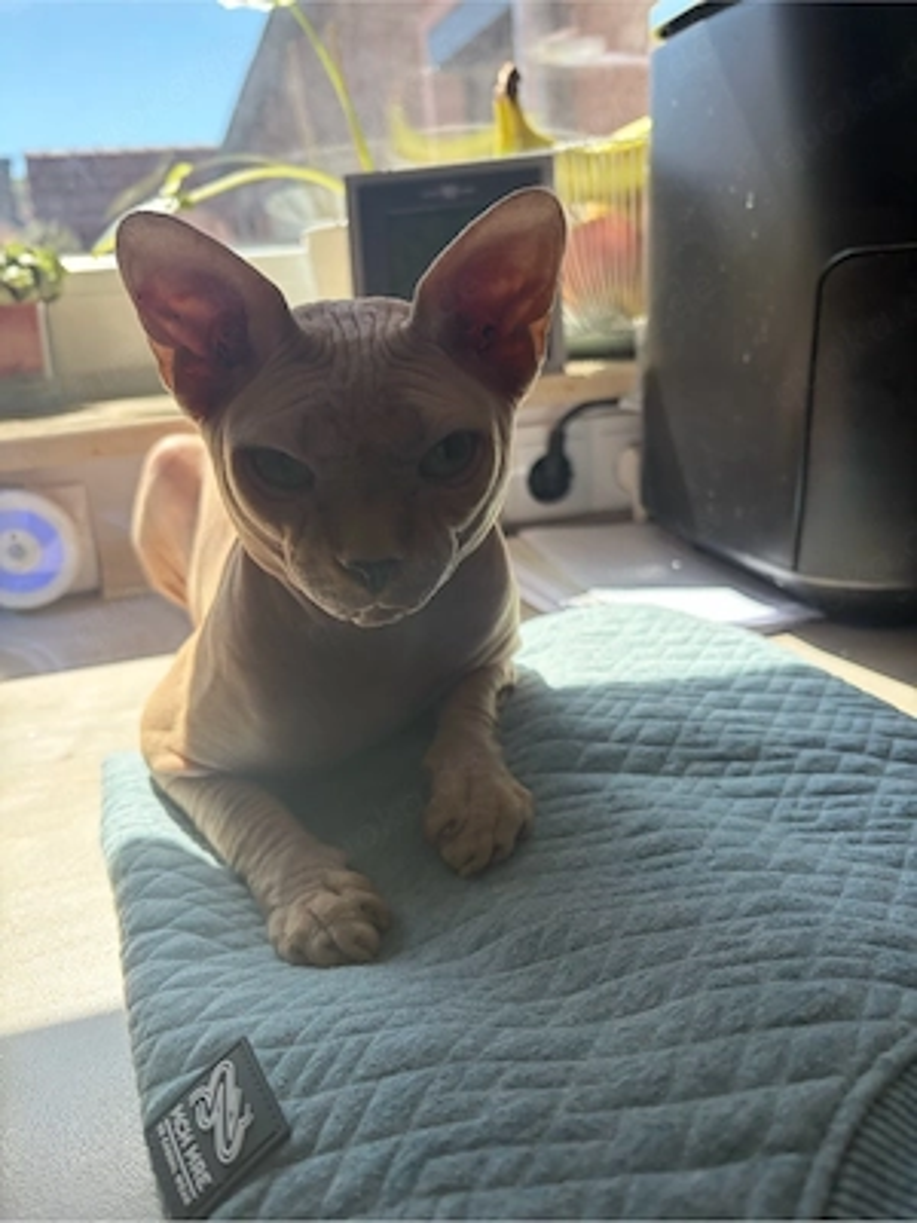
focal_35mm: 26
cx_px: 458
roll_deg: +4.6
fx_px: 918
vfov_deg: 67.3
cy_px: 612
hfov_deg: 53.1
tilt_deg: -18.8
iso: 64
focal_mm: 5.96
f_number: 1.6
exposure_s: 1/920
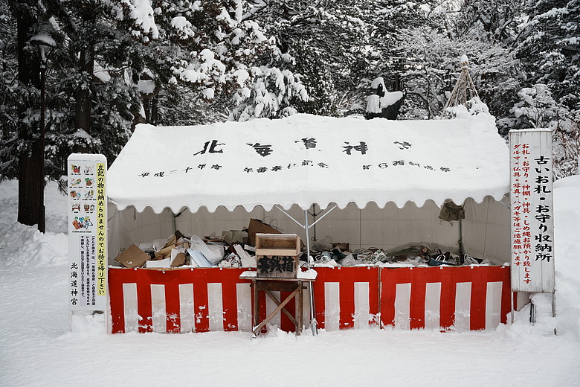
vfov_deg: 40.0
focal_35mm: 33
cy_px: 194
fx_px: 532
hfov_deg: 57.2
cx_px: 290
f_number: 2.8
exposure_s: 1/1250
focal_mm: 33
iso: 125
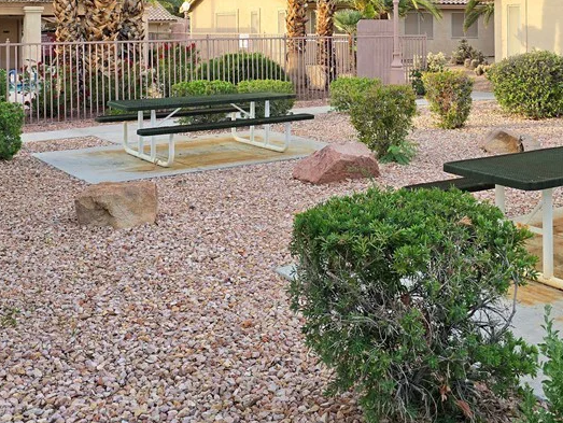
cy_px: 15
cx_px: 306
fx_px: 732
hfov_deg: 42.0
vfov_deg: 30.3
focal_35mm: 45
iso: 16
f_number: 1.7
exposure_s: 1/180
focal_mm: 6.3
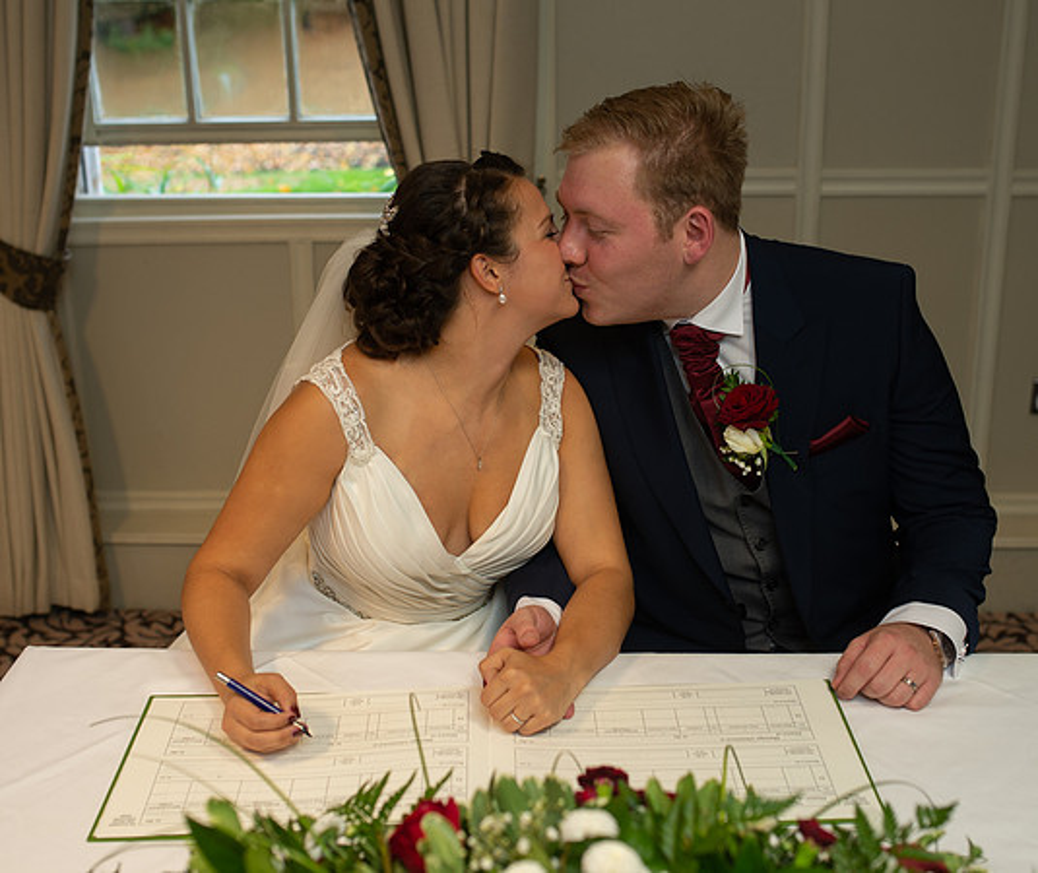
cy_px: 386
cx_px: 537
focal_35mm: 45
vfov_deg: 34.1
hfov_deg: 40.1
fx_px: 1423
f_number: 3.2
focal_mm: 35
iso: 400
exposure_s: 1/100
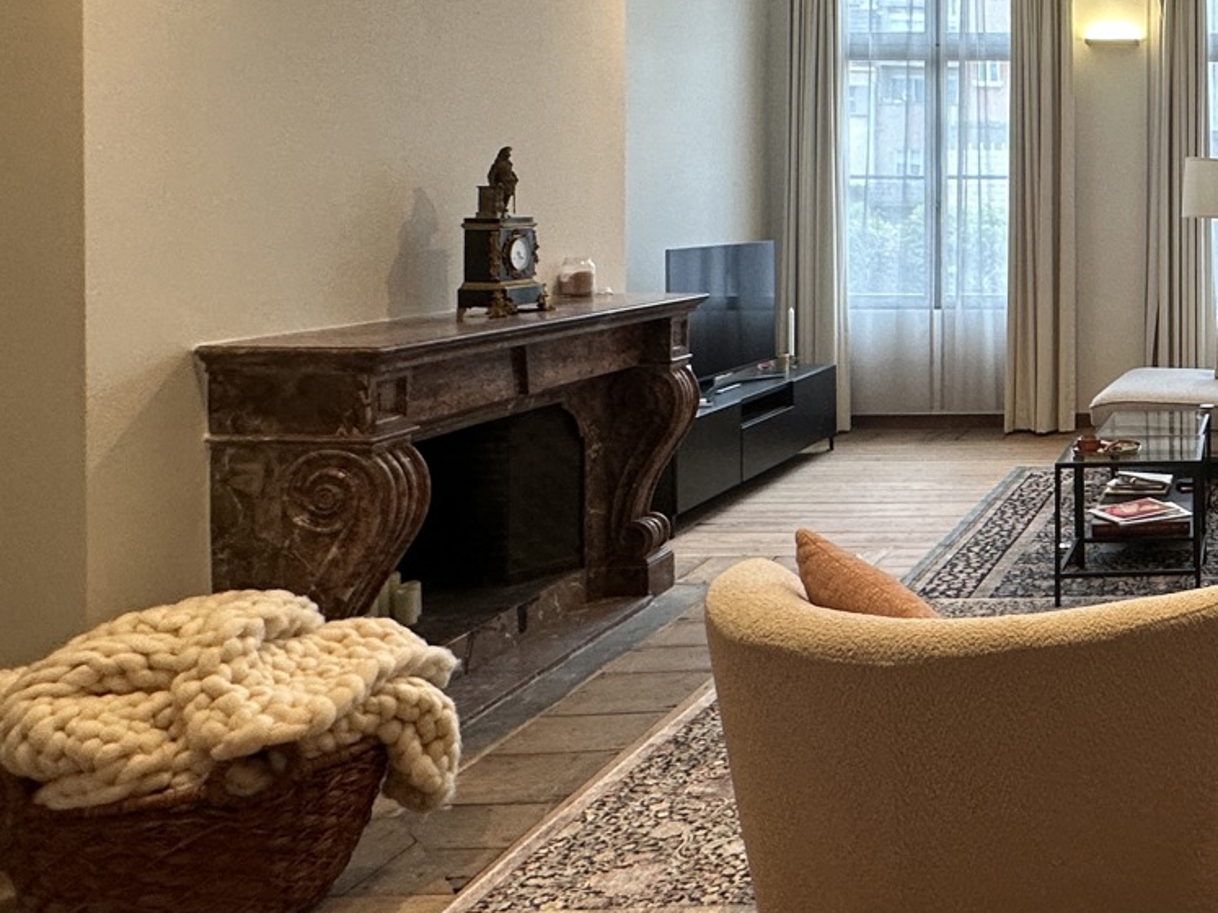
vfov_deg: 38.5
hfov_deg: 40.7
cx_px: 1357
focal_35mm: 36
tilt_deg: +0.4
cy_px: 212
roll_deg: -0.3
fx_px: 1266
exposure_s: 1/100
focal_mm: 2.22
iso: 100
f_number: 2.2
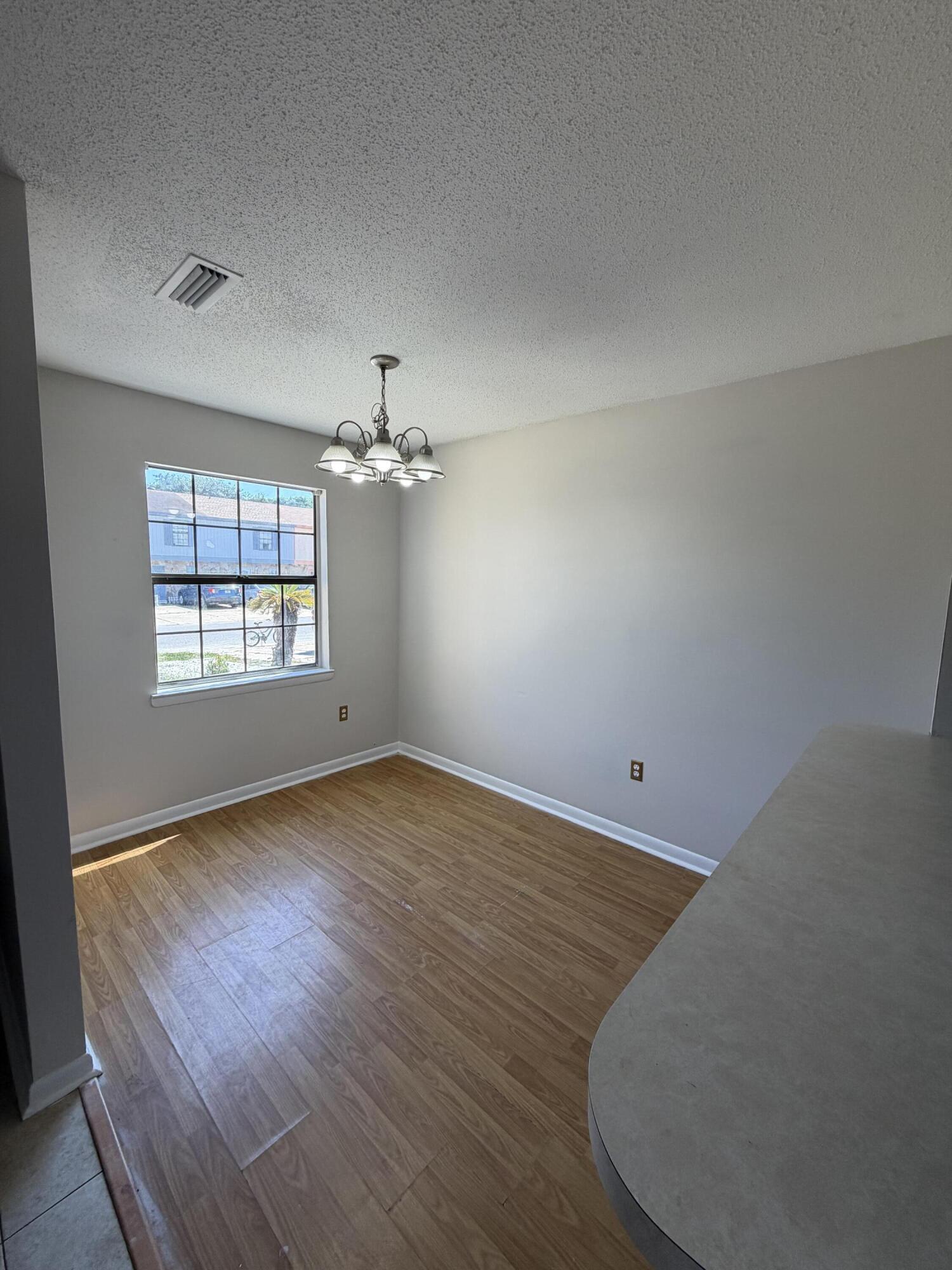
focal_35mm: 14
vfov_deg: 102.1
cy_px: 635
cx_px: 476
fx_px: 513
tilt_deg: -8.1
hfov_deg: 85.7
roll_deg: -2.0
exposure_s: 1/120
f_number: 2.2
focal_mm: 2.22
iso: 64
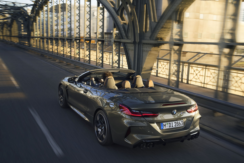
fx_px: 244
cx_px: 122
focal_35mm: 36
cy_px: 82
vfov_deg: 36.9
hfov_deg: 53.1
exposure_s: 1/40
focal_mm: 36
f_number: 9
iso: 400
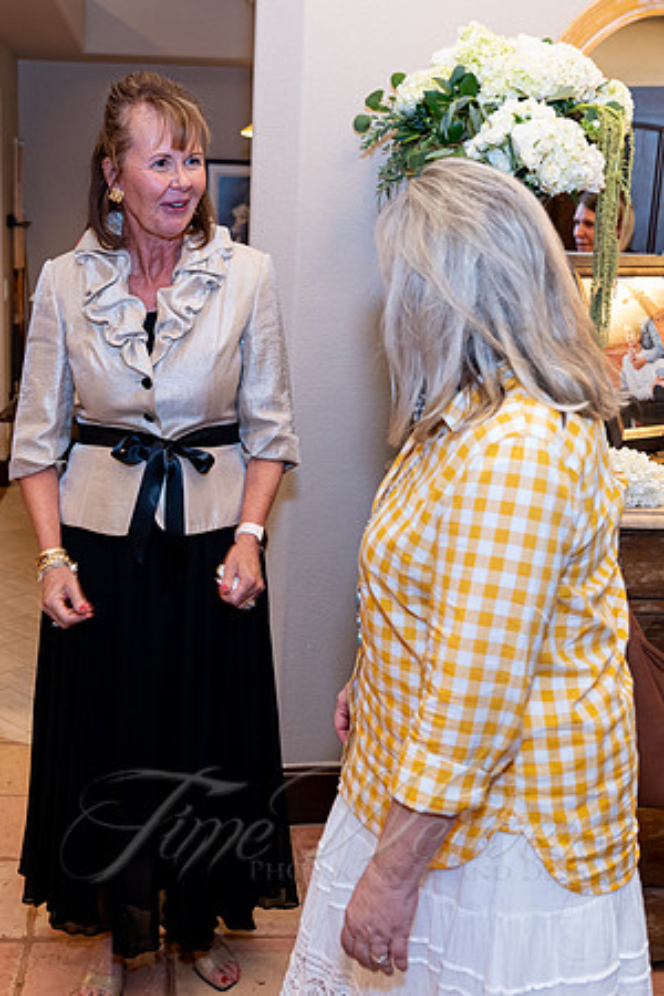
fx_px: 1084
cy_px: 454
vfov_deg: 49.3
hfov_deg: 33.9
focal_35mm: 39
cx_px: 252
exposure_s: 1/100
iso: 2000
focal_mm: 24
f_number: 2.8
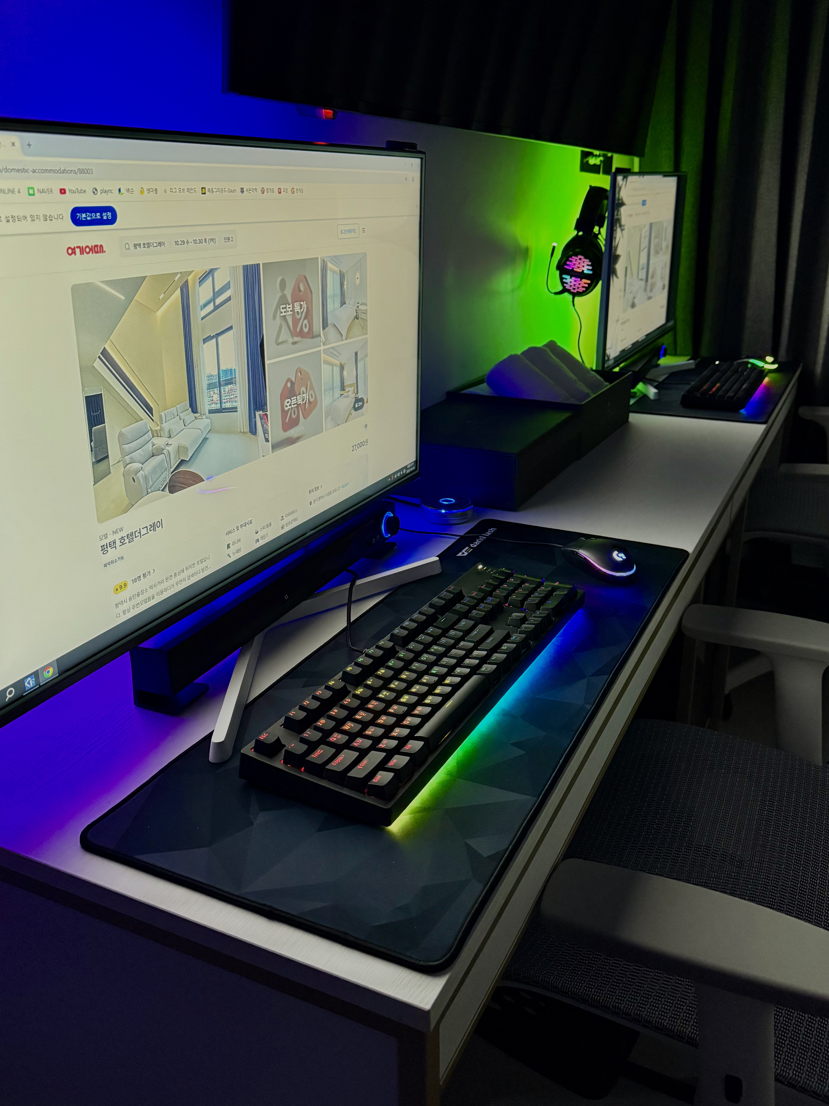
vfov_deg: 63.4
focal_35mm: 28
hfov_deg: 49.6
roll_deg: +0.8
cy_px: 528
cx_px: 467
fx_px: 894
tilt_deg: -20.0
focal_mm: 6.76
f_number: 1.78
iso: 800
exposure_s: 1/53
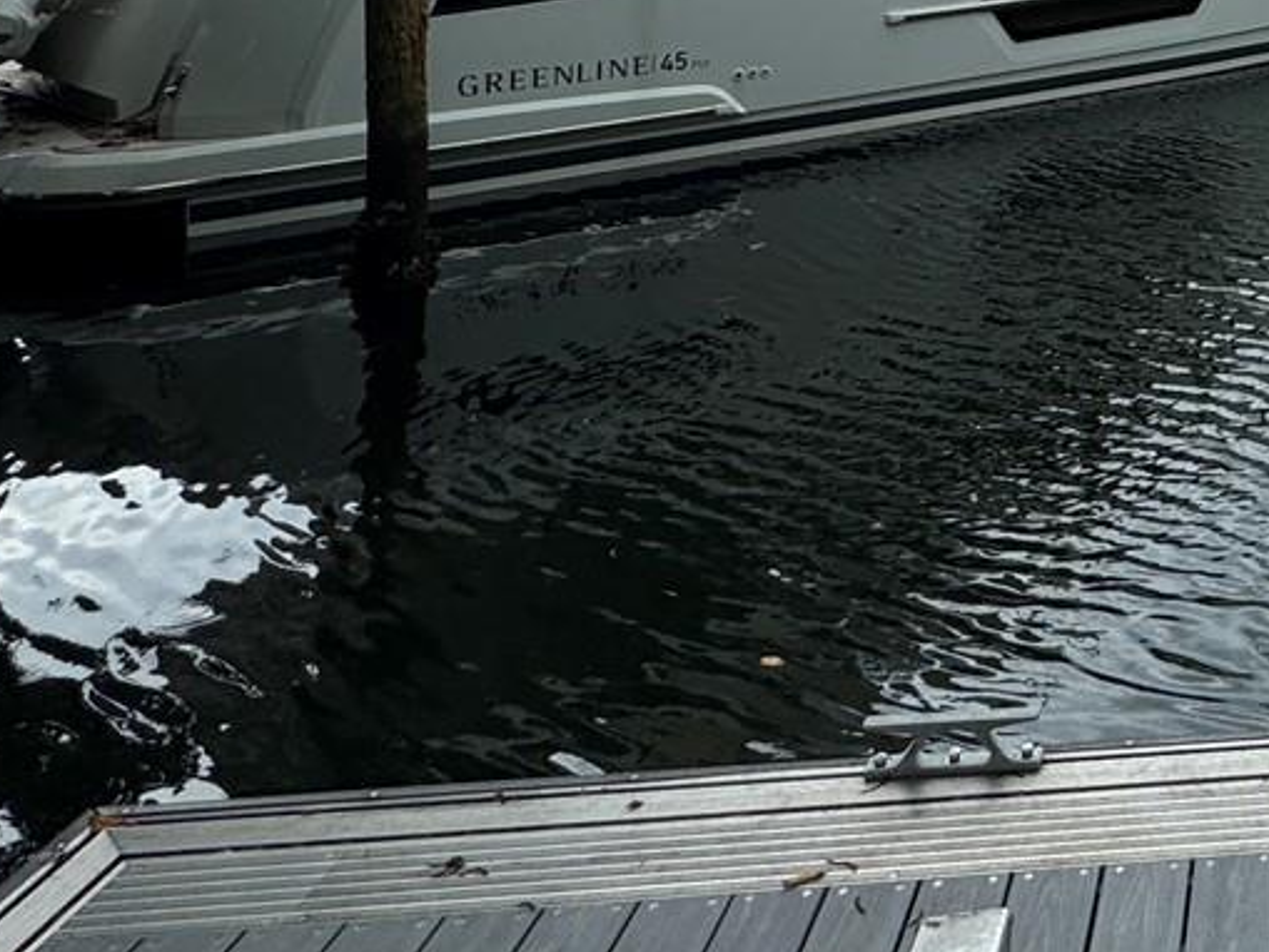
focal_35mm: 44
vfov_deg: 28.5
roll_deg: -1.0
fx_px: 1613
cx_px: 1518
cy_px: -199
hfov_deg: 34.5
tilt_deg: +0.4
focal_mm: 2.22
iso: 40
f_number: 2.2
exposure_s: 1/771
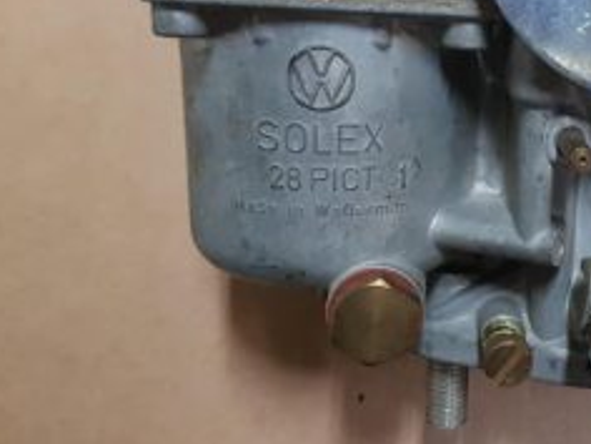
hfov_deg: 33.1
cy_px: 177
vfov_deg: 26.5
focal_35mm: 55
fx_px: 939
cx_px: 531
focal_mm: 4.2
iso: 250
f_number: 1.7
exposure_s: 1/25
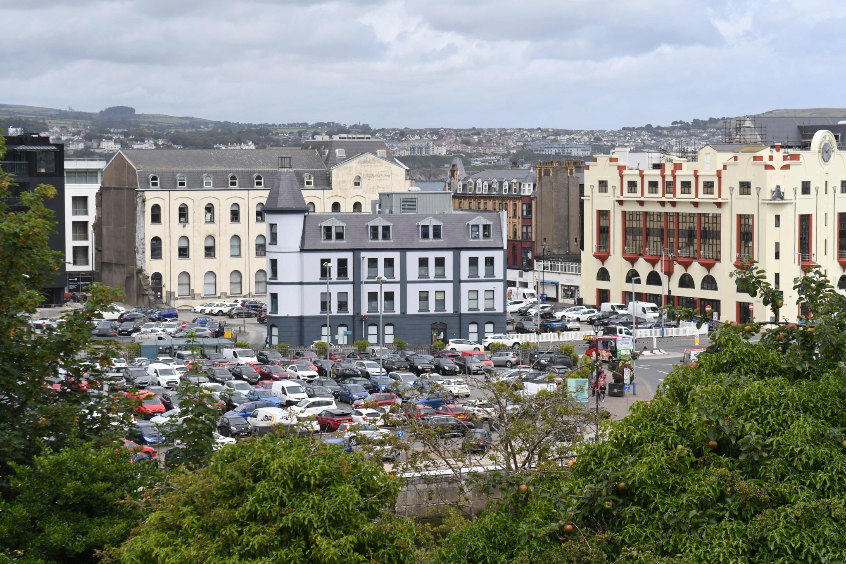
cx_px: 423
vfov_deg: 14.7
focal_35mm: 93
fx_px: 2185
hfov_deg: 21.9
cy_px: 282
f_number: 5.6
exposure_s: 1/3200
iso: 800
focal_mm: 62
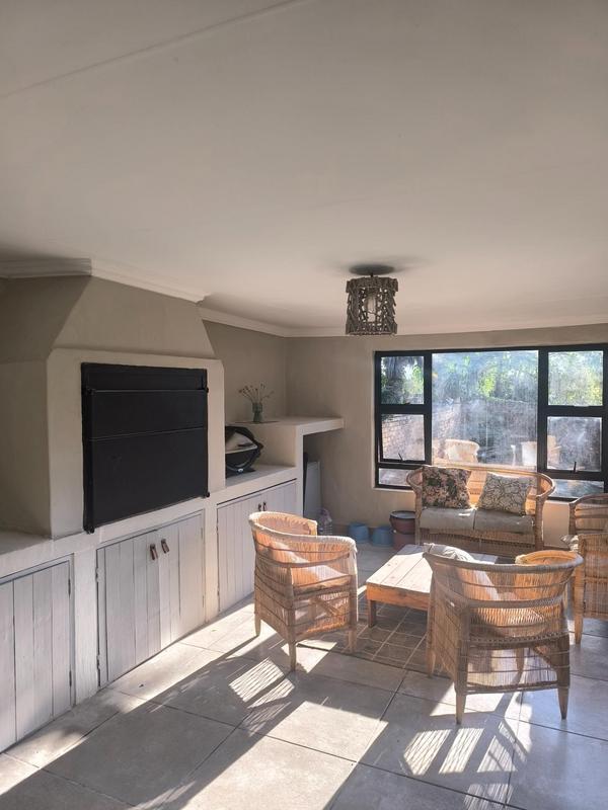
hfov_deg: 58.9
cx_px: 304
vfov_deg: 73.9
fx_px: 539
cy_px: 405
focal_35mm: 23
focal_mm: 6.14
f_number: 1.65
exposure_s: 1/141
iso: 50
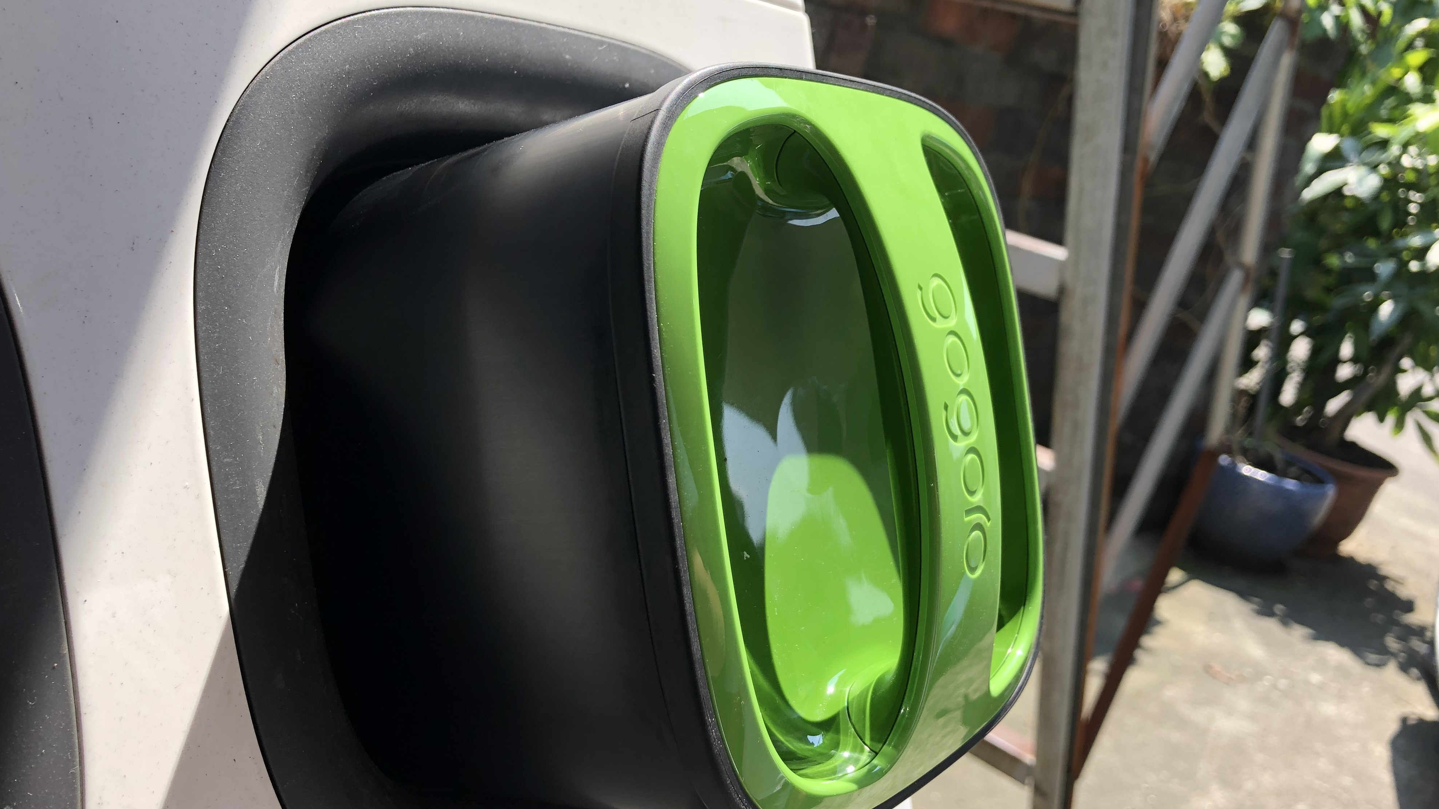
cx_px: 720
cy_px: 417
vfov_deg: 37.8
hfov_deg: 62.6
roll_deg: -13.1
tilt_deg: -16.6
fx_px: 1183
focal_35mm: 31
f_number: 1.8
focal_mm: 4
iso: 20
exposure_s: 1/480
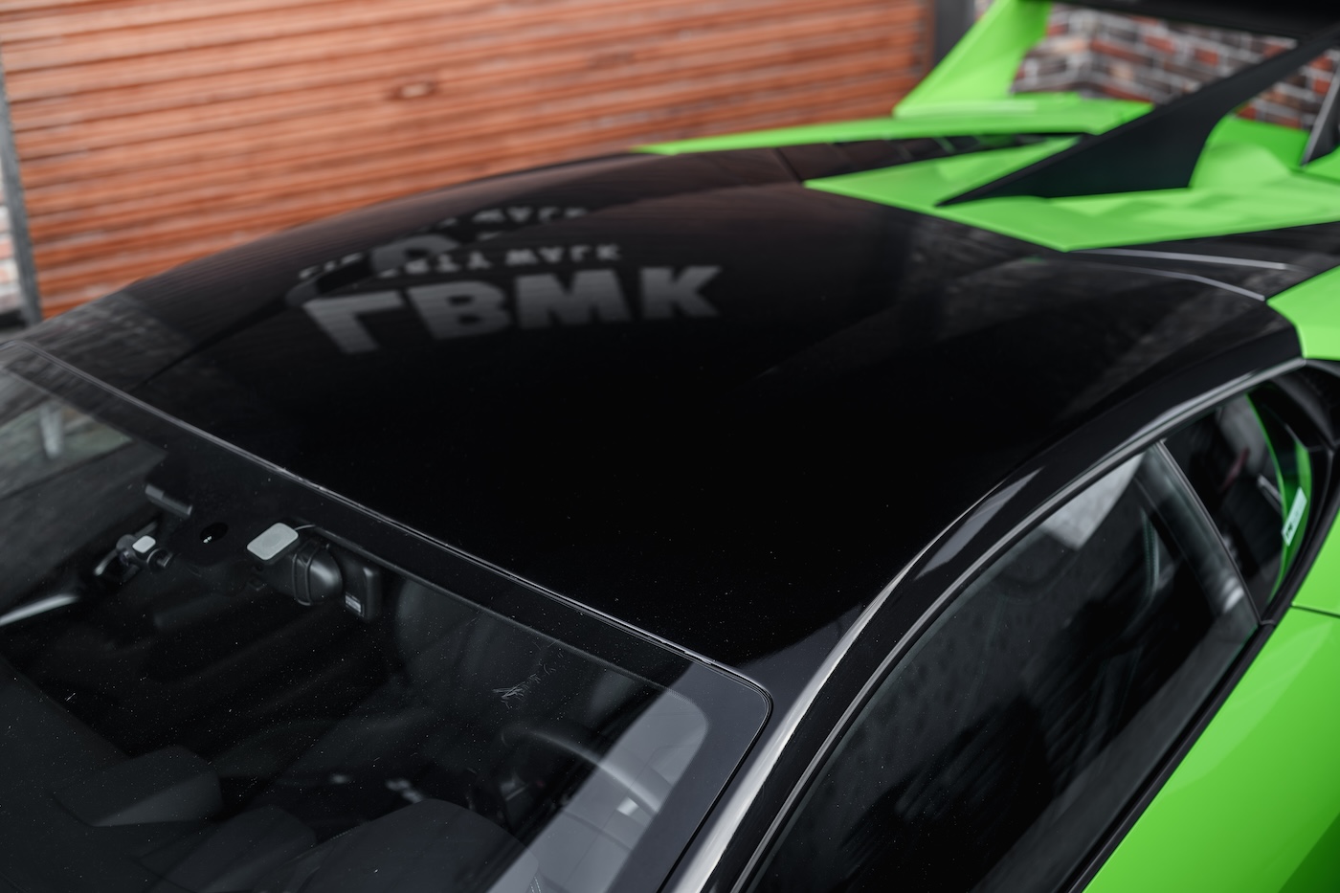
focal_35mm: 50
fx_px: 1861
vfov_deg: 27.0
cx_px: 670
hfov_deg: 39.6
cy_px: 446
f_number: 2.8
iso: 500
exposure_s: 1/320
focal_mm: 50
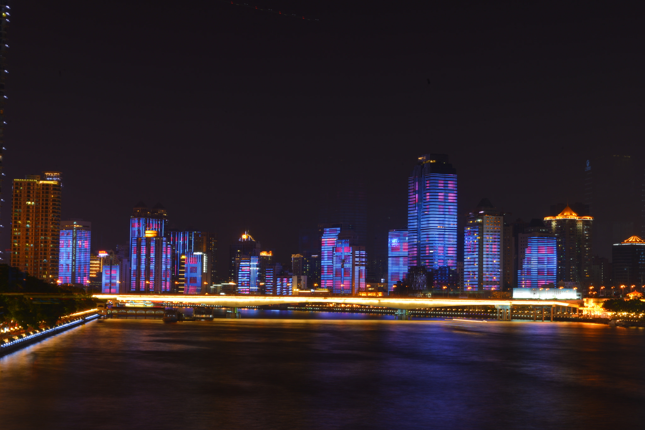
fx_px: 1254
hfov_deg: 28.8
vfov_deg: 19.5
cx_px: 322
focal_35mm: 70
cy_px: 215
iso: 100
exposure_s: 15
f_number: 22
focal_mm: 70
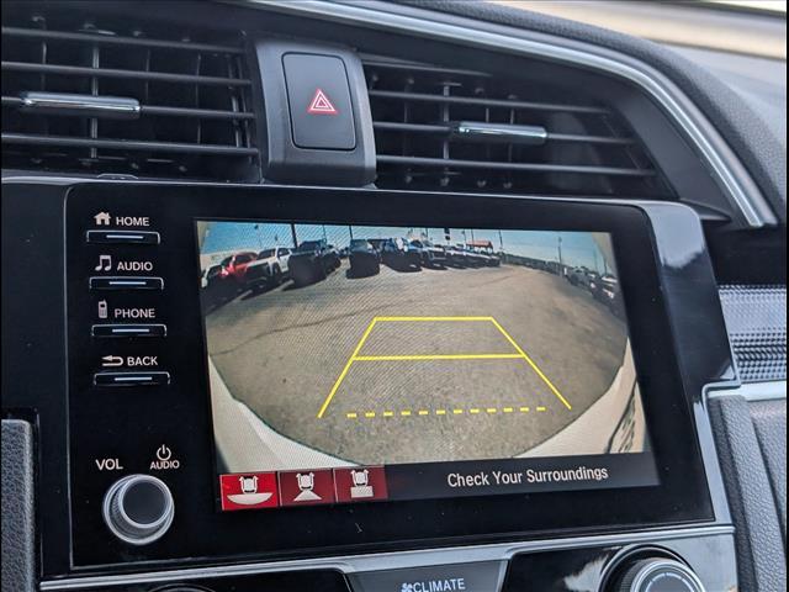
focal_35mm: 49
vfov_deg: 29.7
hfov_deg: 38.9
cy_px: 296
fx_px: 1117
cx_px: 394
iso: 31
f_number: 1.68
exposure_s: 1/179
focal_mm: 6.9
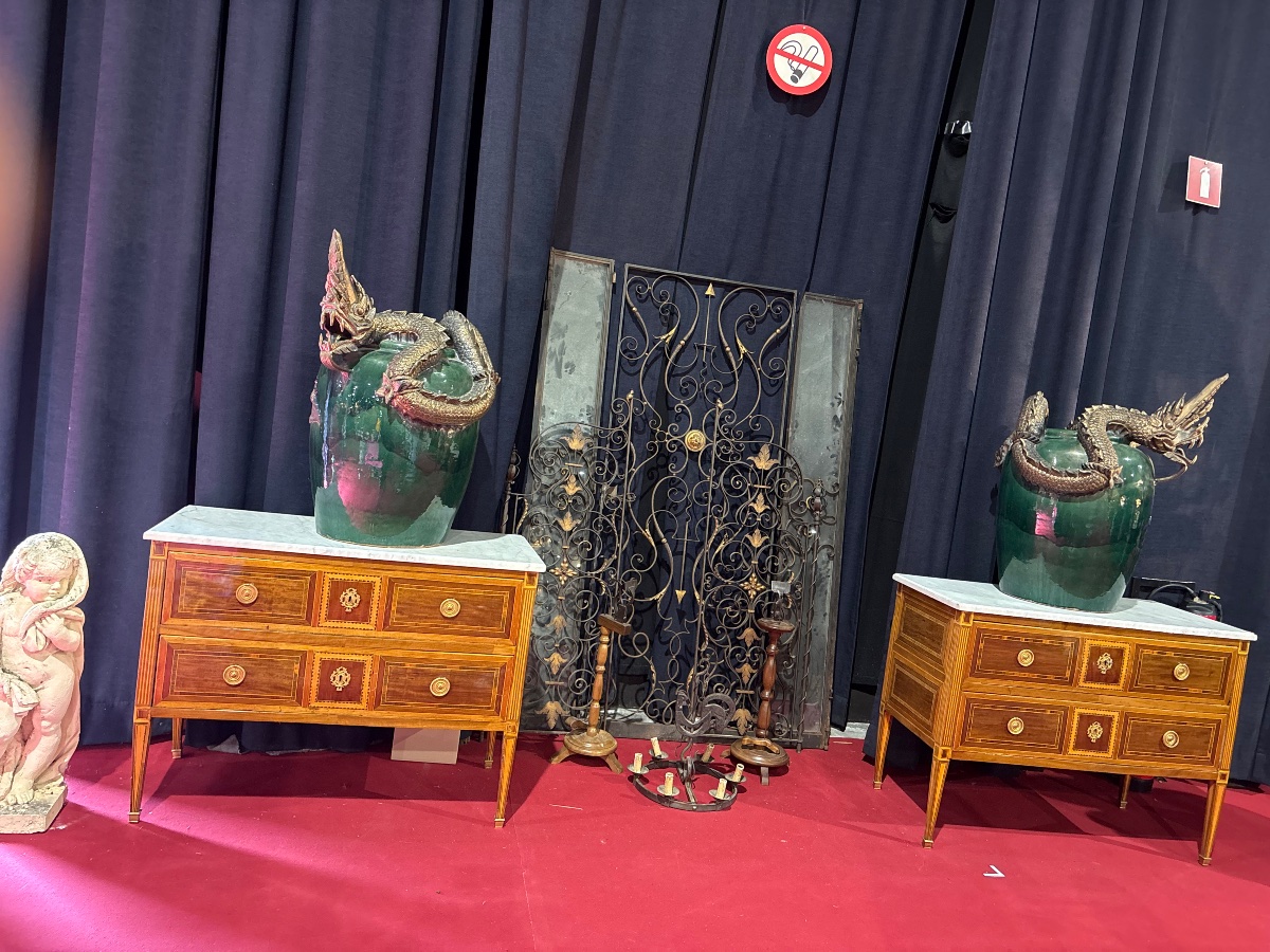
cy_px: 476
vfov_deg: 53.1
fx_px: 954
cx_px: 635
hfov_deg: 67.3
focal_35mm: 26
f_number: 1.6
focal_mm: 5.96
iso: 640
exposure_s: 1/33
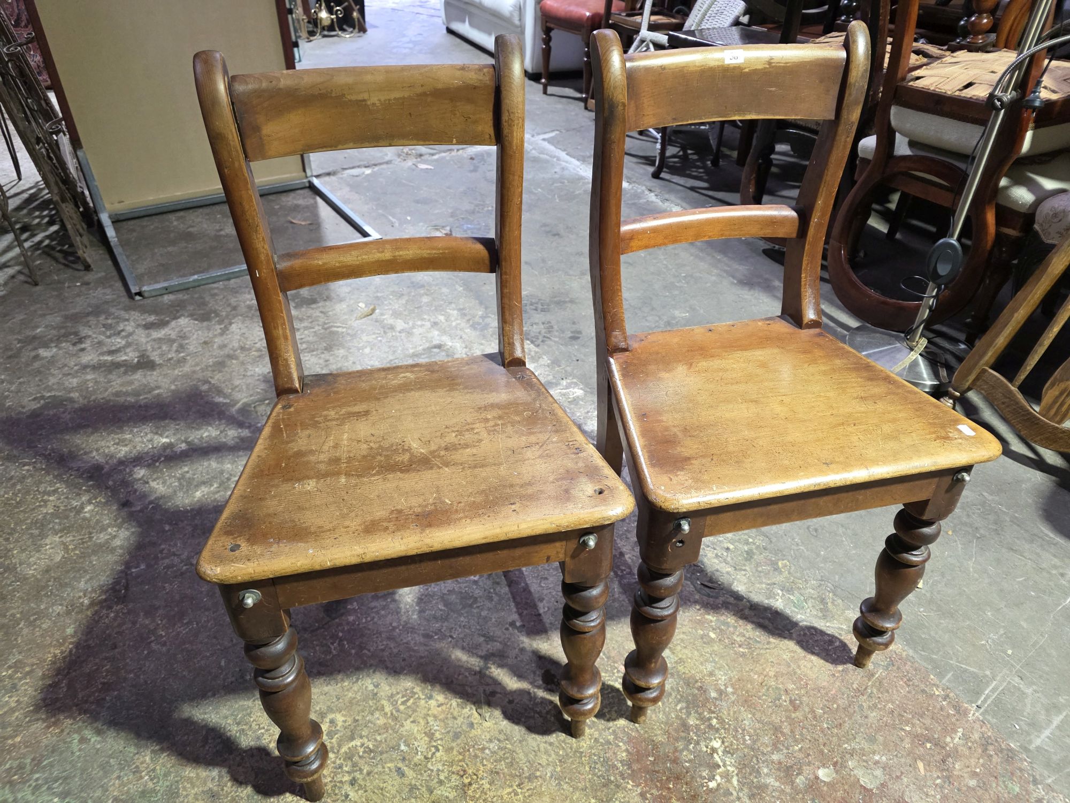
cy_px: 402
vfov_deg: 58.9
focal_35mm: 23
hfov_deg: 73.9
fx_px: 711
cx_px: 535
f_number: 1.7
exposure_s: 1/100
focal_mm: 6.3
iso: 500
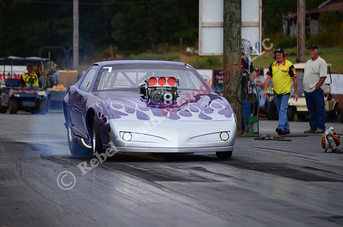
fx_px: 2852
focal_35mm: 300
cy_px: 114
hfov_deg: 6.9
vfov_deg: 4.6
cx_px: 172
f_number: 6.3
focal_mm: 200
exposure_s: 1/2000
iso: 1000
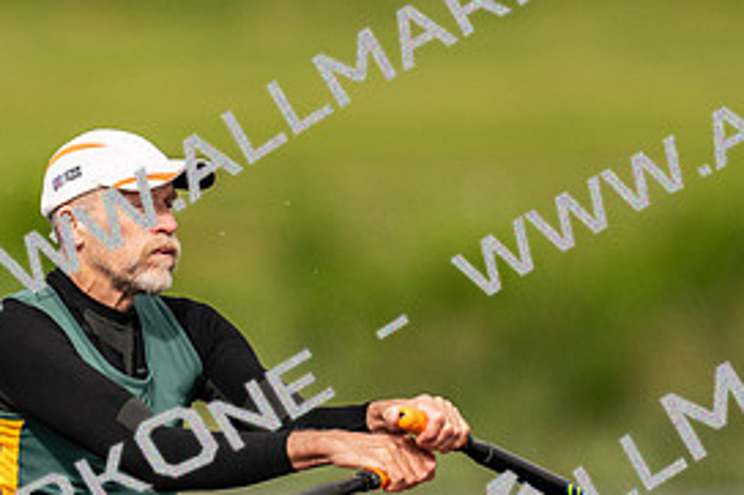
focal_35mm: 1922
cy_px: 342
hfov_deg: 1.1
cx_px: 252
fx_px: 39696
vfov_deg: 0.7
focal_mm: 600
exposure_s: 1/2500
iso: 450
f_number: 4
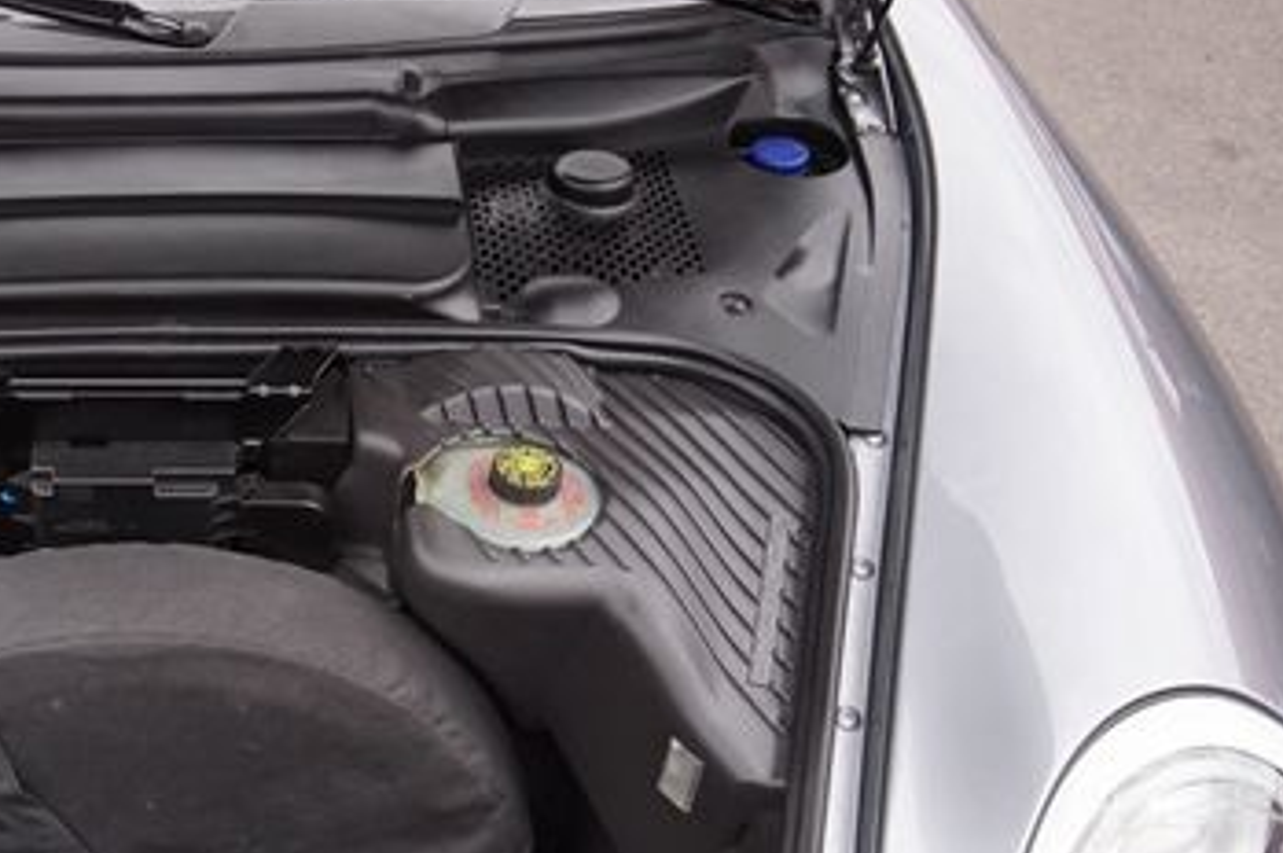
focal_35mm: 44
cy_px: 724
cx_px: 118
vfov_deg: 29.5
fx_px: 1567
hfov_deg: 40.9
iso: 100
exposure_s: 1/80
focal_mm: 16
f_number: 5
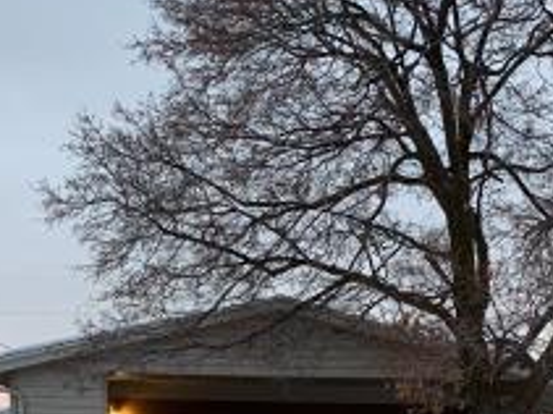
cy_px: 553
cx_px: 273
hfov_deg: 24.7
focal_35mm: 79
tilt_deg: -4.0
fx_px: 1261
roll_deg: -1.1
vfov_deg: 17.4
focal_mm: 4.25
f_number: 1.8
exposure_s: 1/60
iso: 200
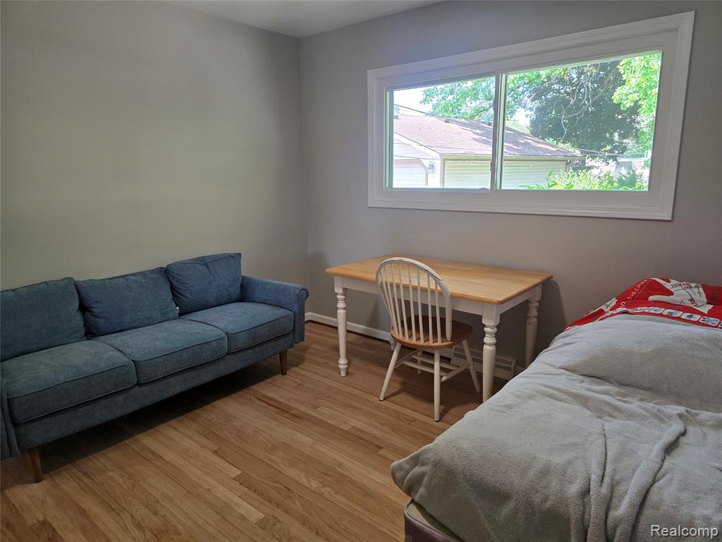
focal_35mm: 23
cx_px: 361
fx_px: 480
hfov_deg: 73.9
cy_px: 271
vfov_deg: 58.9
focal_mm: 6.3
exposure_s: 1/120
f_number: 1.7
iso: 125
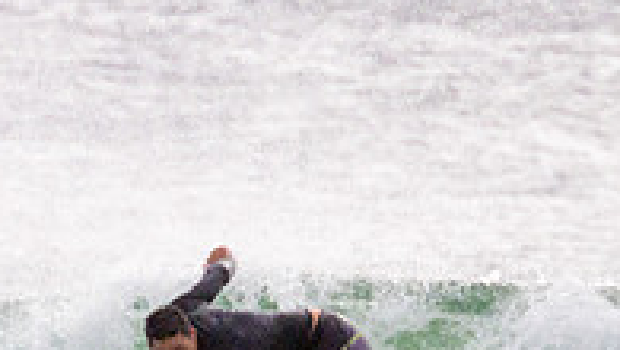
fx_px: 50061
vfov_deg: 0.4
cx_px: 253
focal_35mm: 3043
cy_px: 440
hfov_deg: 0.7
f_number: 11
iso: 500
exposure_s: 1/2000
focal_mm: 800
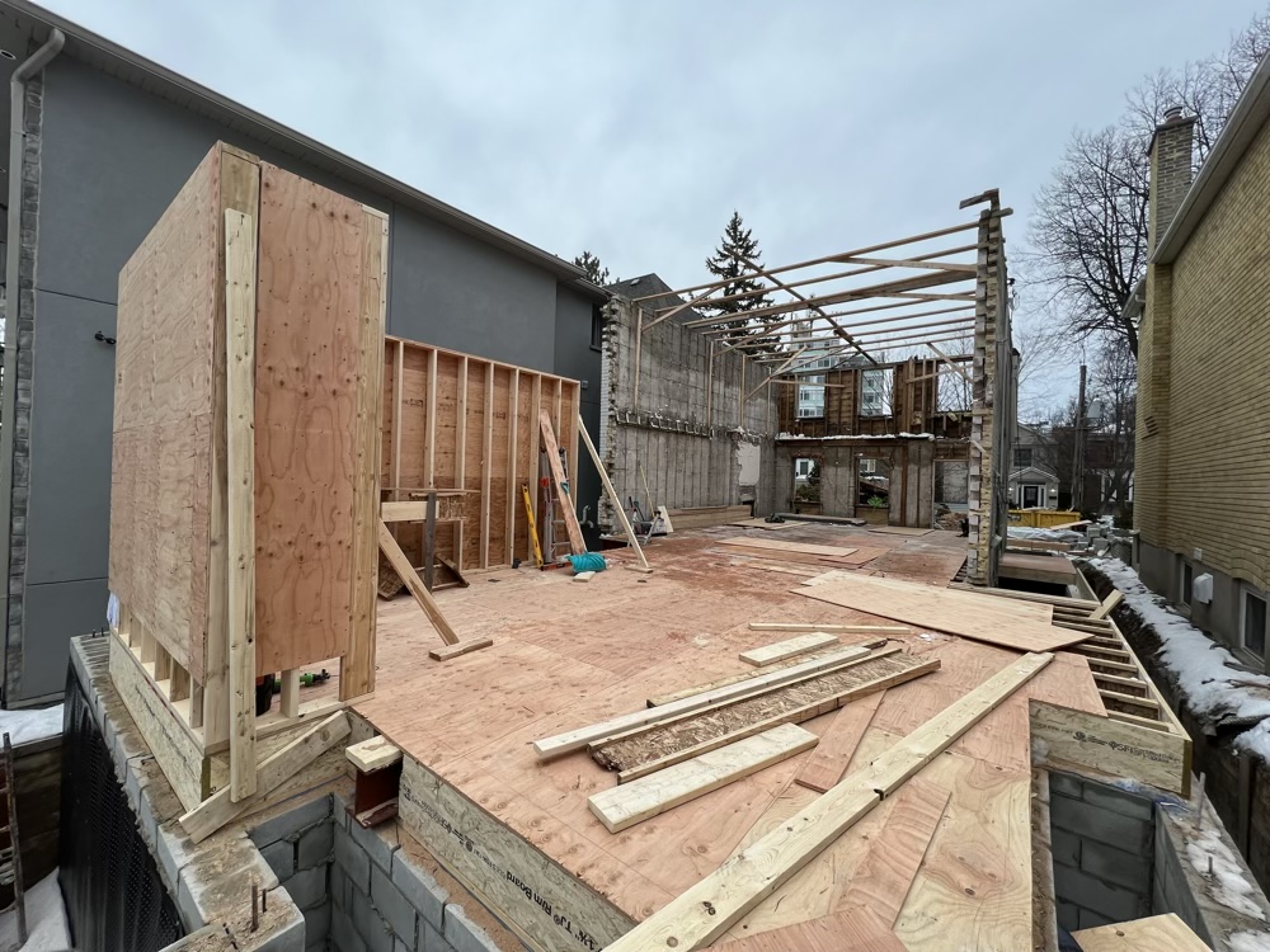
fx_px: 477
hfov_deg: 106.2
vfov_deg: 89.9
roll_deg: -2.4
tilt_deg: -2.3
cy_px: 476
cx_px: 635
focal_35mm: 13
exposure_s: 1/162
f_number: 1.8
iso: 32
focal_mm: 1.57
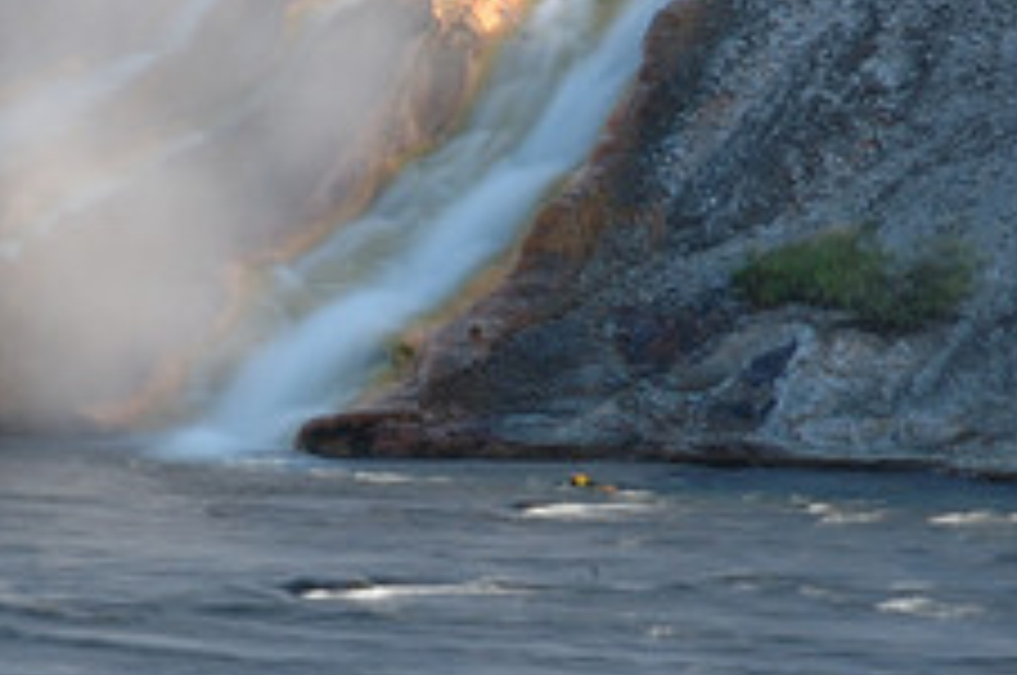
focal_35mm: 270
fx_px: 7617
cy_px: 490
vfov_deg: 5.1
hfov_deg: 7.6
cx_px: 464
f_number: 29
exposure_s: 1.6
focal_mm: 70
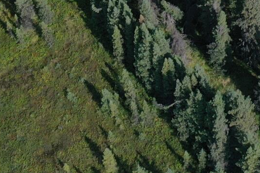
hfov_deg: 13.0
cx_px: 270
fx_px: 1127
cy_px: -270
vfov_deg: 8.0
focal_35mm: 156
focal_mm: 10.26
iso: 100
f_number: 6.3
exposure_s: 1/500
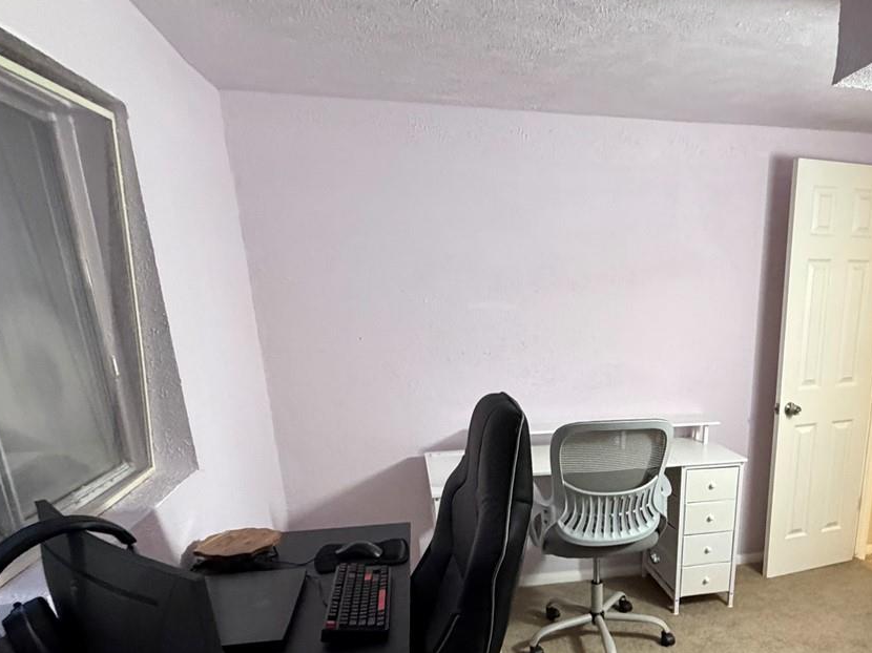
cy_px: 504
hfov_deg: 63.0
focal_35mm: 27
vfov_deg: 48.9
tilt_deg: -16.5
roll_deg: +0.2
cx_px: 608
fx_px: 680
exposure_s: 1/60
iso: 640
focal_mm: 2.22
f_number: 2.2
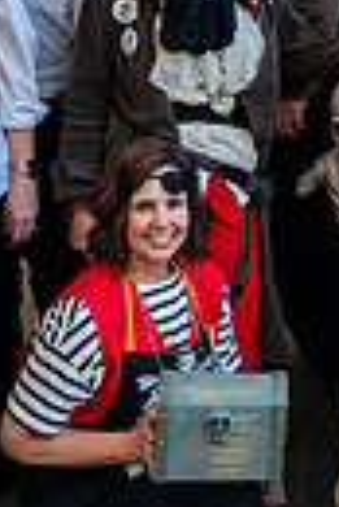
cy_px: -23
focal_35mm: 119
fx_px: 1676
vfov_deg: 16.7
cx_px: 677
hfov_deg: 10.6
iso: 2000
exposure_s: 1/125
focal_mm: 26
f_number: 7.1
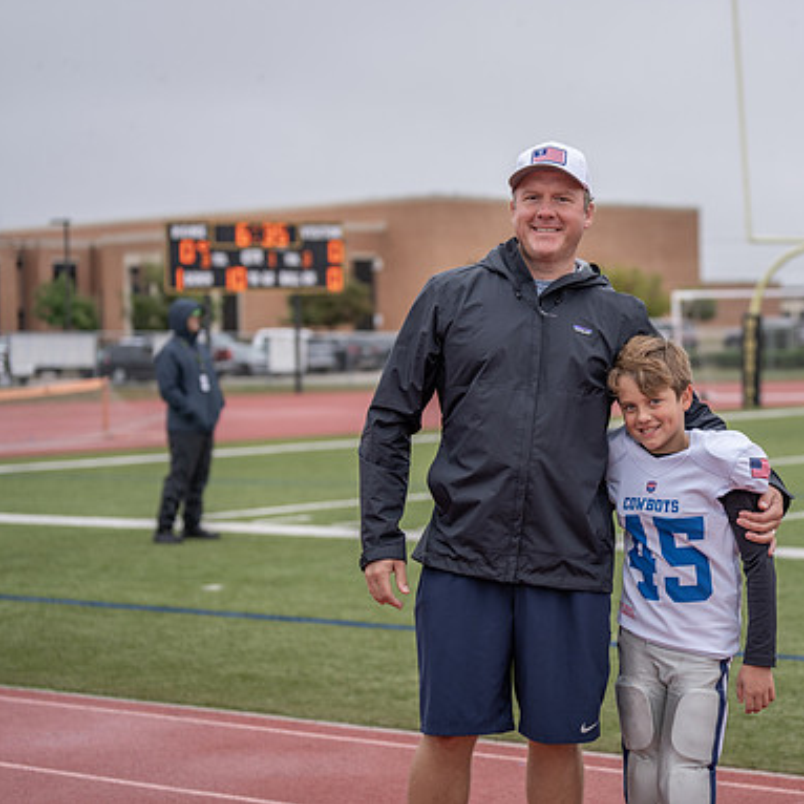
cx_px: 588
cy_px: 400
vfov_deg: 19.3
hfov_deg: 19.2
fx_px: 2365
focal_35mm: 90
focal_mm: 70
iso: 100
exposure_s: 1/500
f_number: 2.8
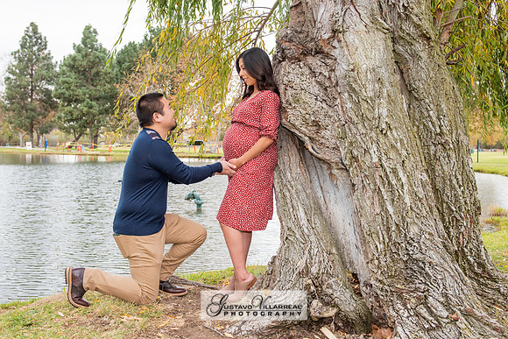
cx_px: 255
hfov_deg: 46.9
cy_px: 143
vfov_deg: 32.2
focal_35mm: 41
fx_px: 585
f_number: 5
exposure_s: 1/125
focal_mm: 34
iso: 500
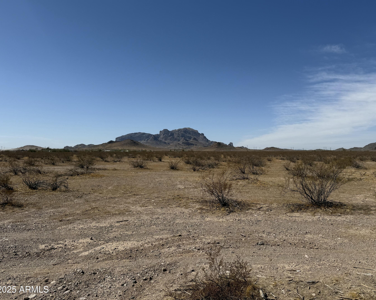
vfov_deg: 54.9
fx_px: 289
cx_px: 205
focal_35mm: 26
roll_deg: +0.0
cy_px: 148
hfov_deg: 65.9
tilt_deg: +0.3
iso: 80
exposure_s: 1/9091
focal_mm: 6.76
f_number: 1.78
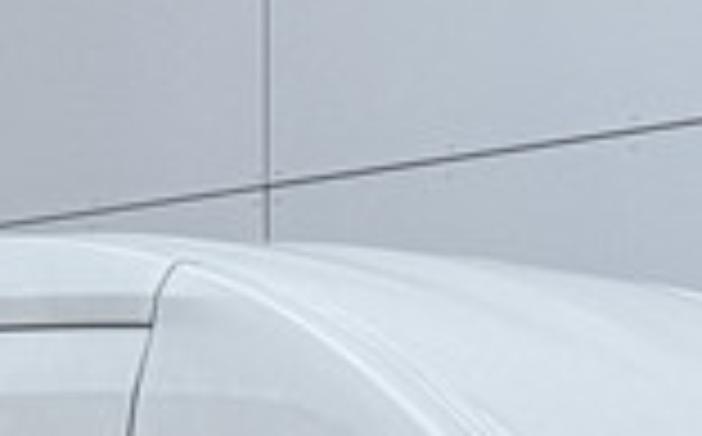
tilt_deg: -1.5
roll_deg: -0.3
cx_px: 644
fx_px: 5617
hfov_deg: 7.1
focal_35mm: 294
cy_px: 1171
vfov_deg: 4.3
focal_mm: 6.76
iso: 64
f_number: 1.78
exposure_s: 1/762
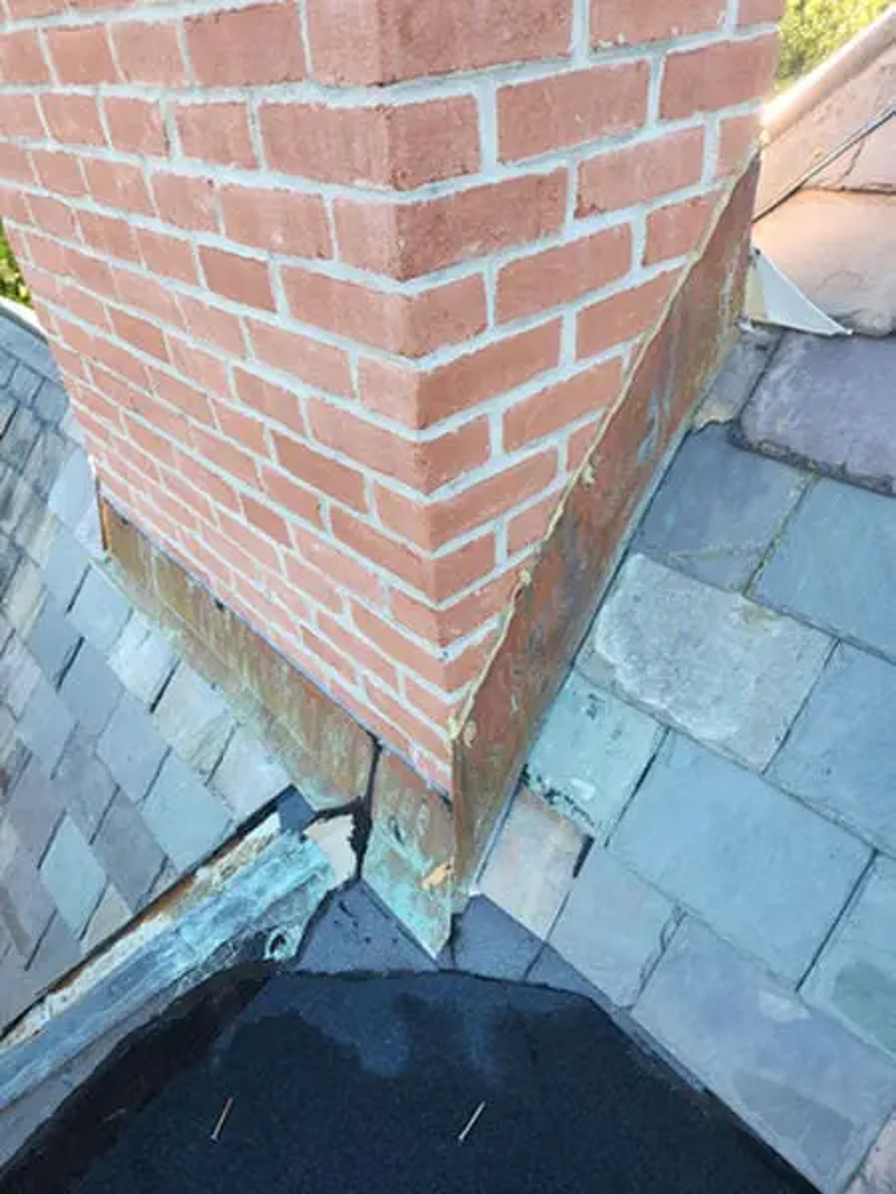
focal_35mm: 23
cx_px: 448
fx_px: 794
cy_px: 597
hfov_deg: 58.9
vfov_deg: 73.9
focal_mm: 5.4
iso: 64
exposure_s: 1/180
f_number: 1.8
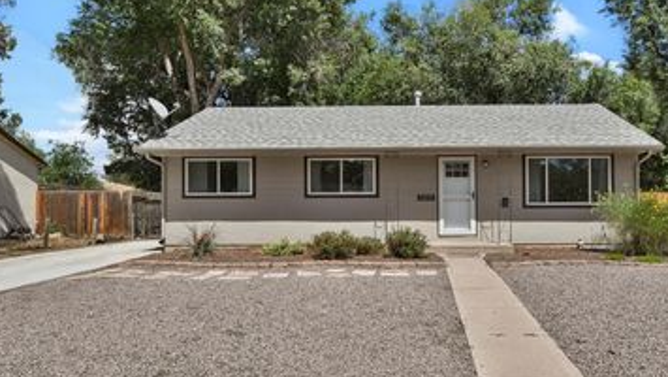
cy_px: 216
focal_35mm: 28
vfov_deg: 41.4
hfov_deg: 67.2
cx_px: 401
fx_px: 496
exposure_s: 1/160
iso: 250
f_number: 8
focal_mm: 19
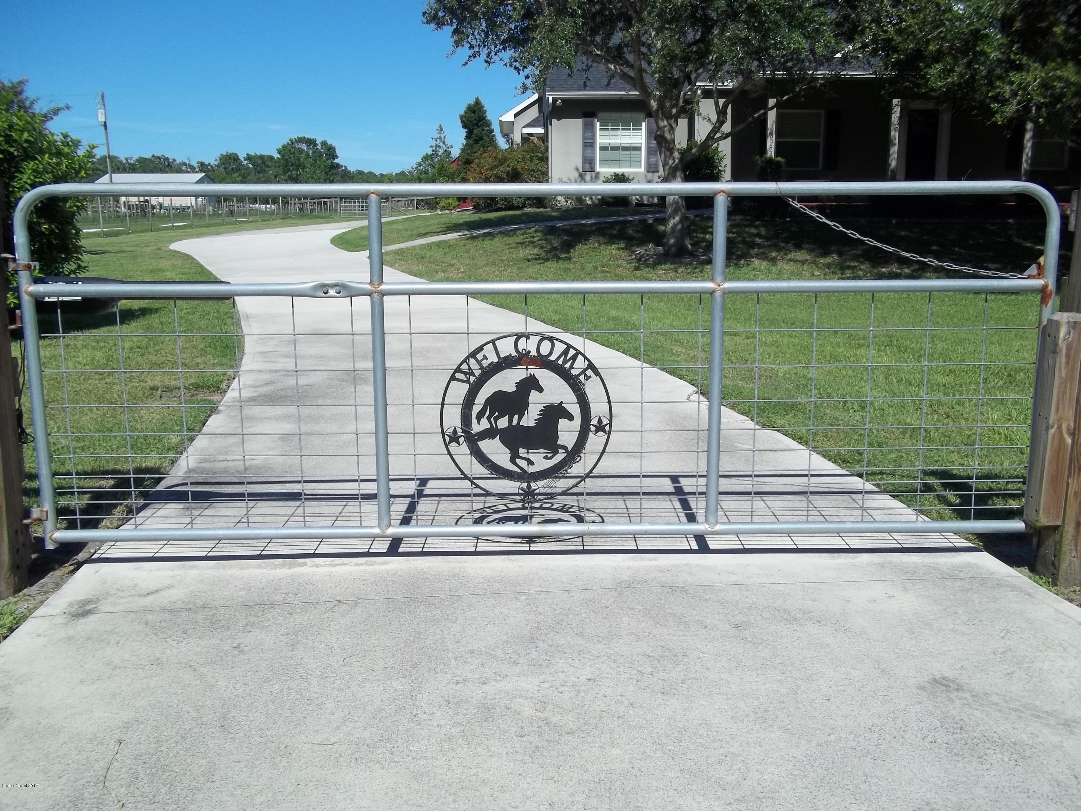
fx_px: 999
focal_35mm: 32
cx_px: 540
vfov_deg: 44.2
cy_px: 406
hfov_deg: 56.8
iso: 64
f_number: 8.8
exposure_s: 1/200
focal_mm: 5.7
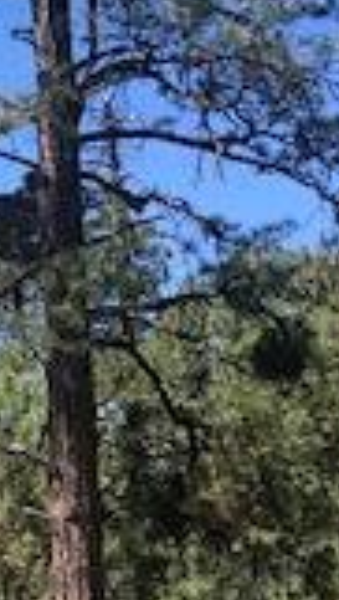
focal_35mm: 121
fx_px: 1927
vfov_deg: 17.6
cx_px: -209
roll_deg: +0.5
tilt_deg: +16.1
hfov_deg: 9.7
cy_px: 160
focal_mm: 3.99
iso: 20
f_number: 1.8
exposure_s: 1/847
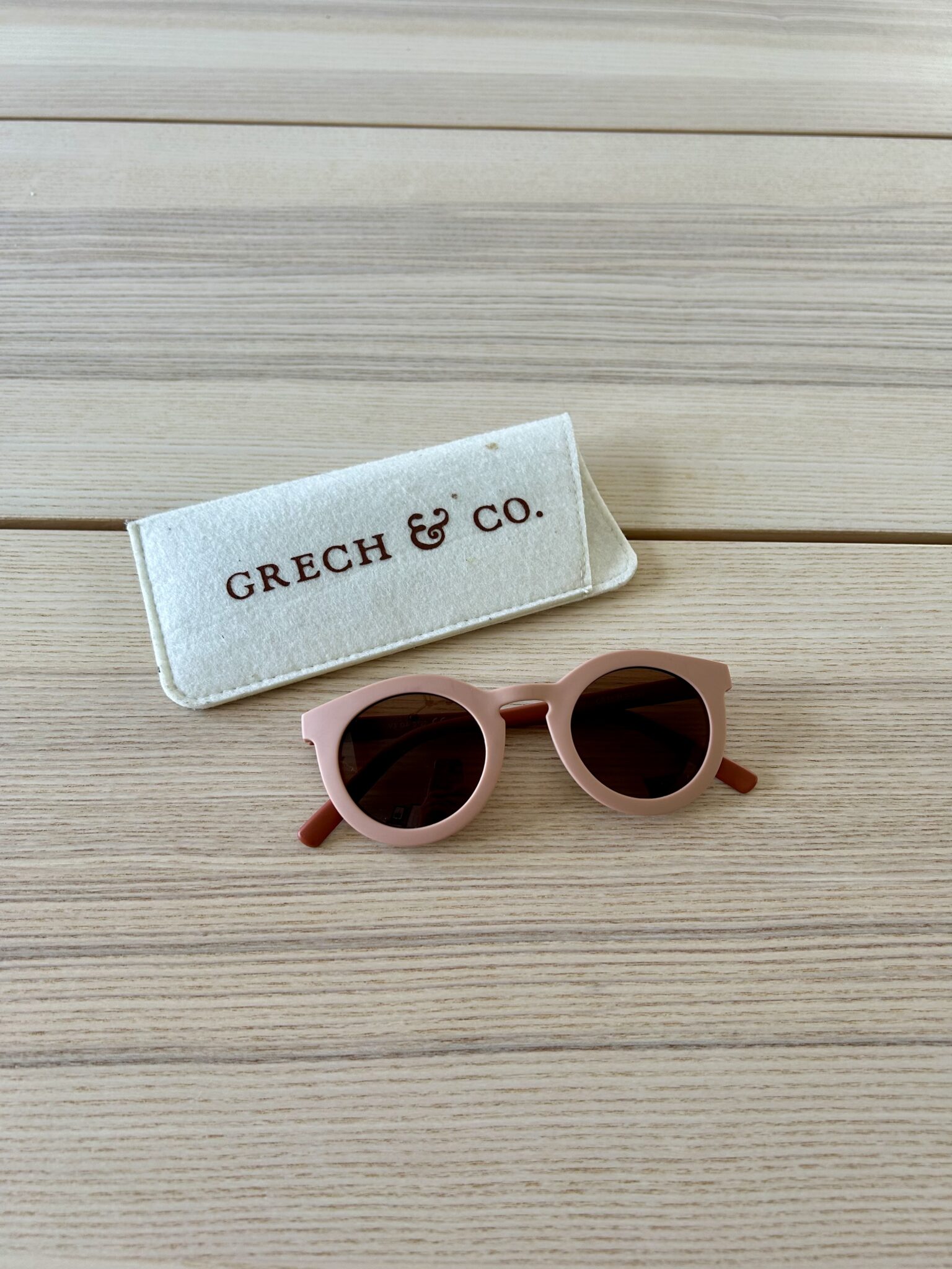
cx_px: 476
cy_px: 634
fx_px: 953
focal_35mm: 26
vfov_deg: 67.3
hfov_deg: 53.1
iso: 50
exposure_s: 1/121
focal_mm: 5.7
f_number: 1.5
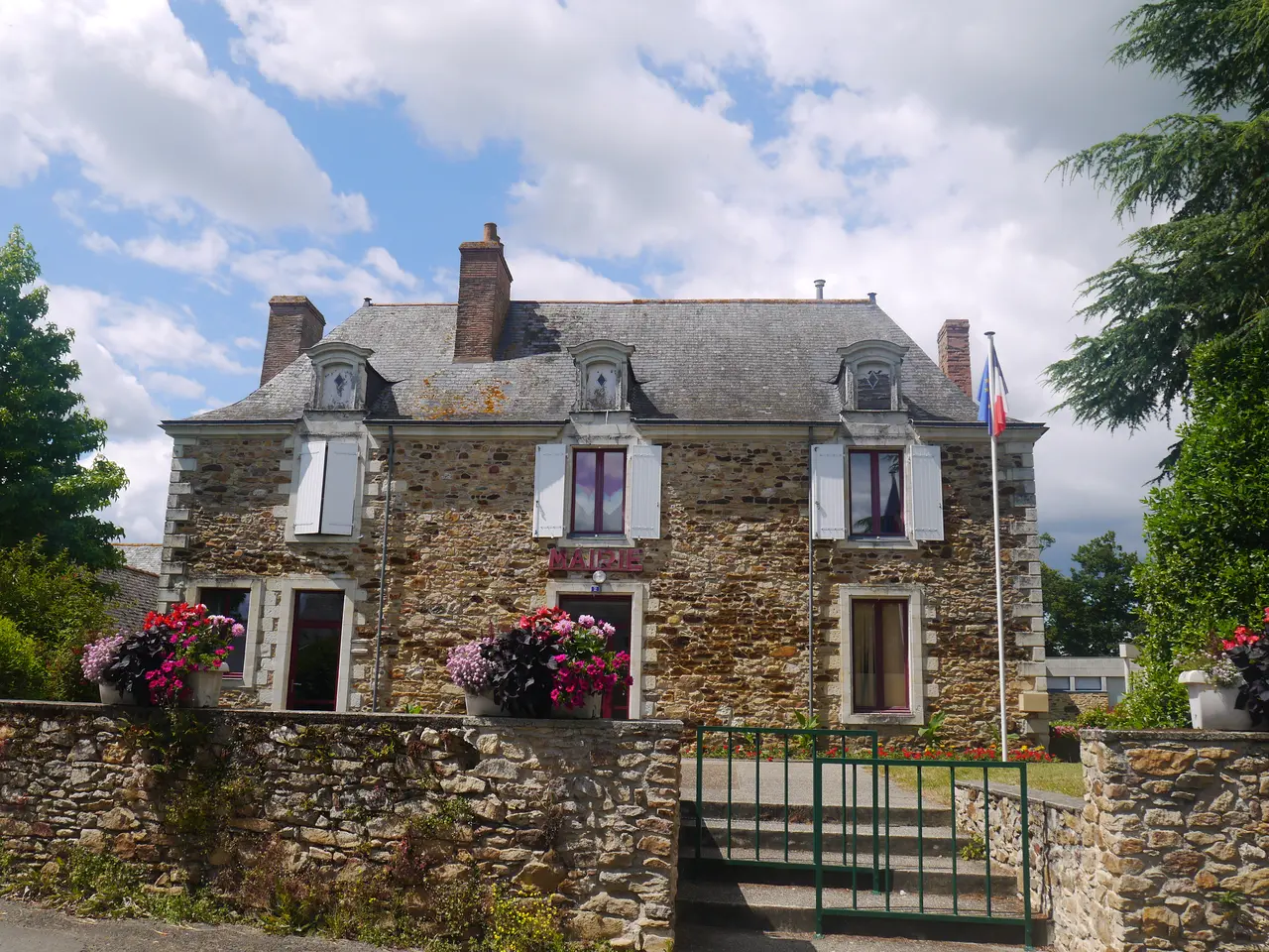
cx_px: 634
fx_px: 1173
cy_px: 476
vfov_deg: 44.2
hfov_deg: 56.8
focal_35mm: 32
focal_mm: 16
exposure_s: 1/640
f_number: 8
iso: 160
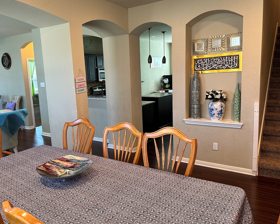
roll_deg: +2.3
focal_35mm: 28
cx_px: 132
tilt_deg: -8.9
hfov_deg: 62.2
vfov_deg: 51.5
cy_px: 106
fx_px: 232
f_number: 1.78
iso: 160
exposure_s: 1/60
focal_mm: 6.86
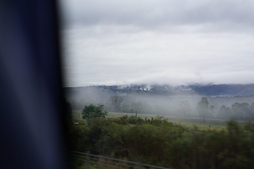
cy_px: 84
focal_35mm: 55
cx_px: 127
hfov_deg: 36.2
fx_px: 388
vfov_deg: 24.6
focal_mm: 55
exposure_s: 1/160
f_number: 2.2
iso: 1600
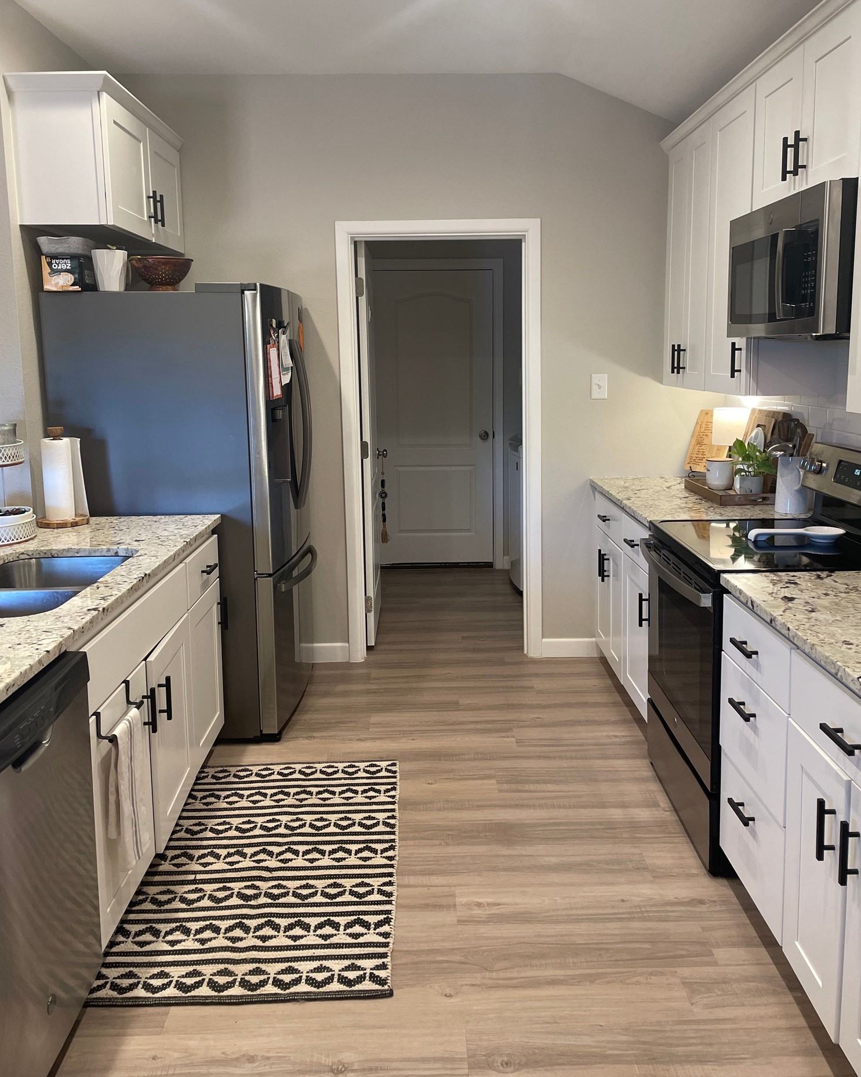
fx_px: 892
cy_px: 485
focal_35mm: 28
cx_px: 441
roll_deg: +0.7
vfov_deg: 62.1
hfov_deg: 51.5
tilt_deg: -6.8
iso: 100
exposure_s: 1/60
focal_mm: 4.2
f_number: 1.6
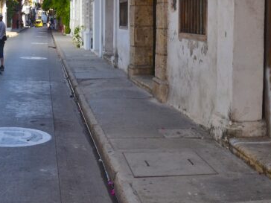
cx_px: 42
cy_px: 37
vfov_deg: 25.2
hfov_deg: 32.6
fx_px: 446
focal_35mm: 57
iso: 400
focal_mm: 18
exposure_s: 1/250
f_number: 10
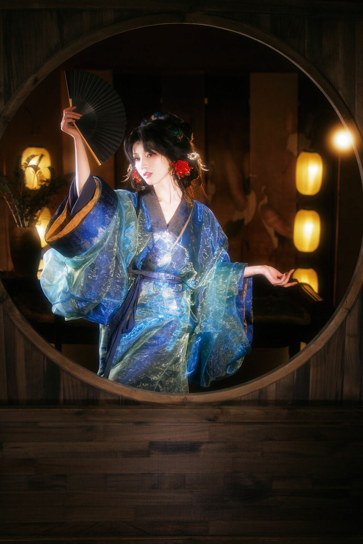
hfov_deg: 19.7
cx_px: 182
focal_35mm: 69
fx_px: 1044
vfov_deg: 29.2
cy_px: 272
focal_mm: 70
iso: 320
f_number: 3.2
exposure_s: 1/100
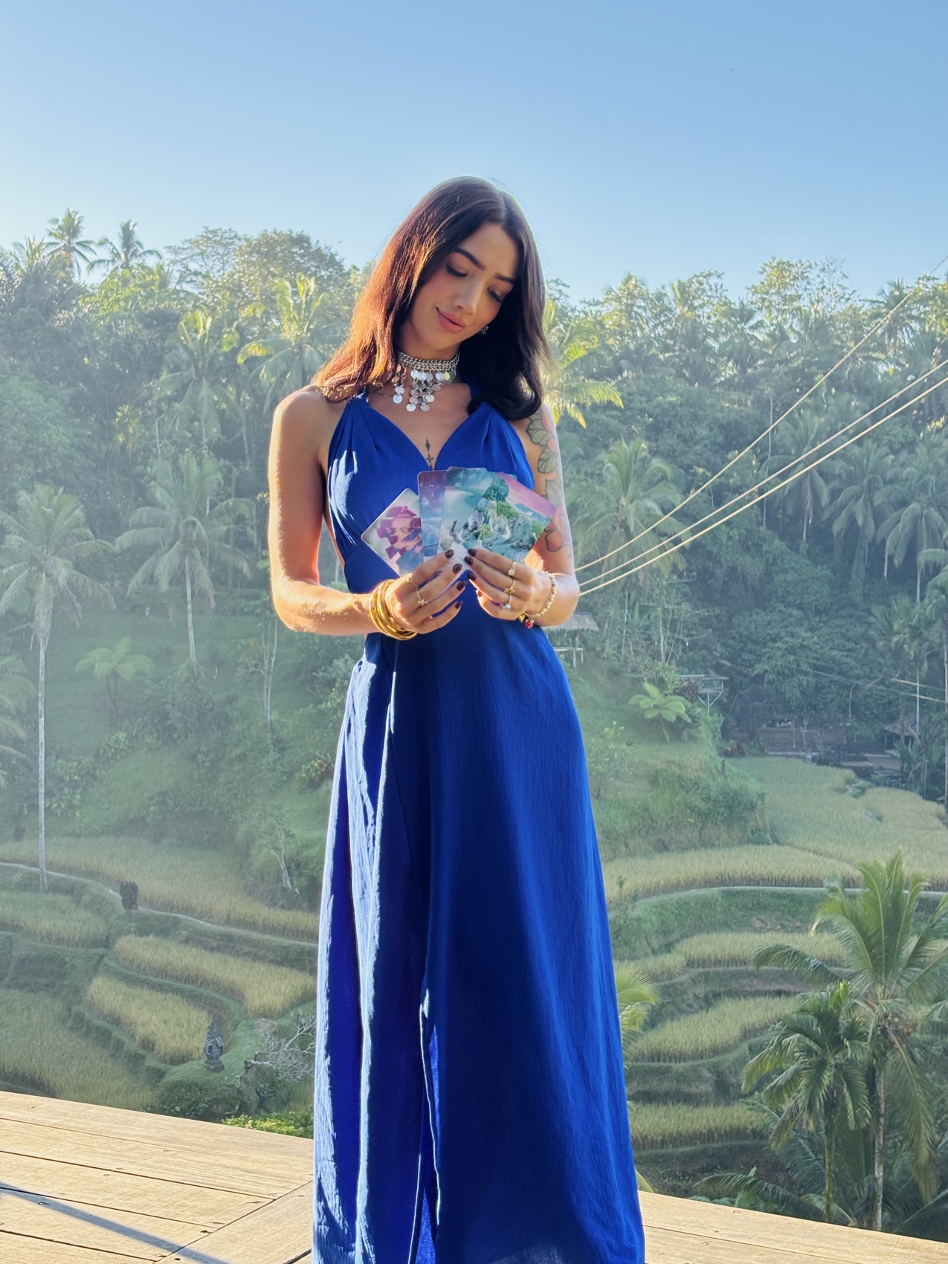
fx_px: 1899
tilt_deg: -2.9
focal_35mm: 52
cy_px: 632
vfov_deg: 36.8
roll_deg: -0.8
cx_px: 474
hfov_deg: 28.0
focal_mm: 5.96
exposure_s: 1/358
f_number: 1.6
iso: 32
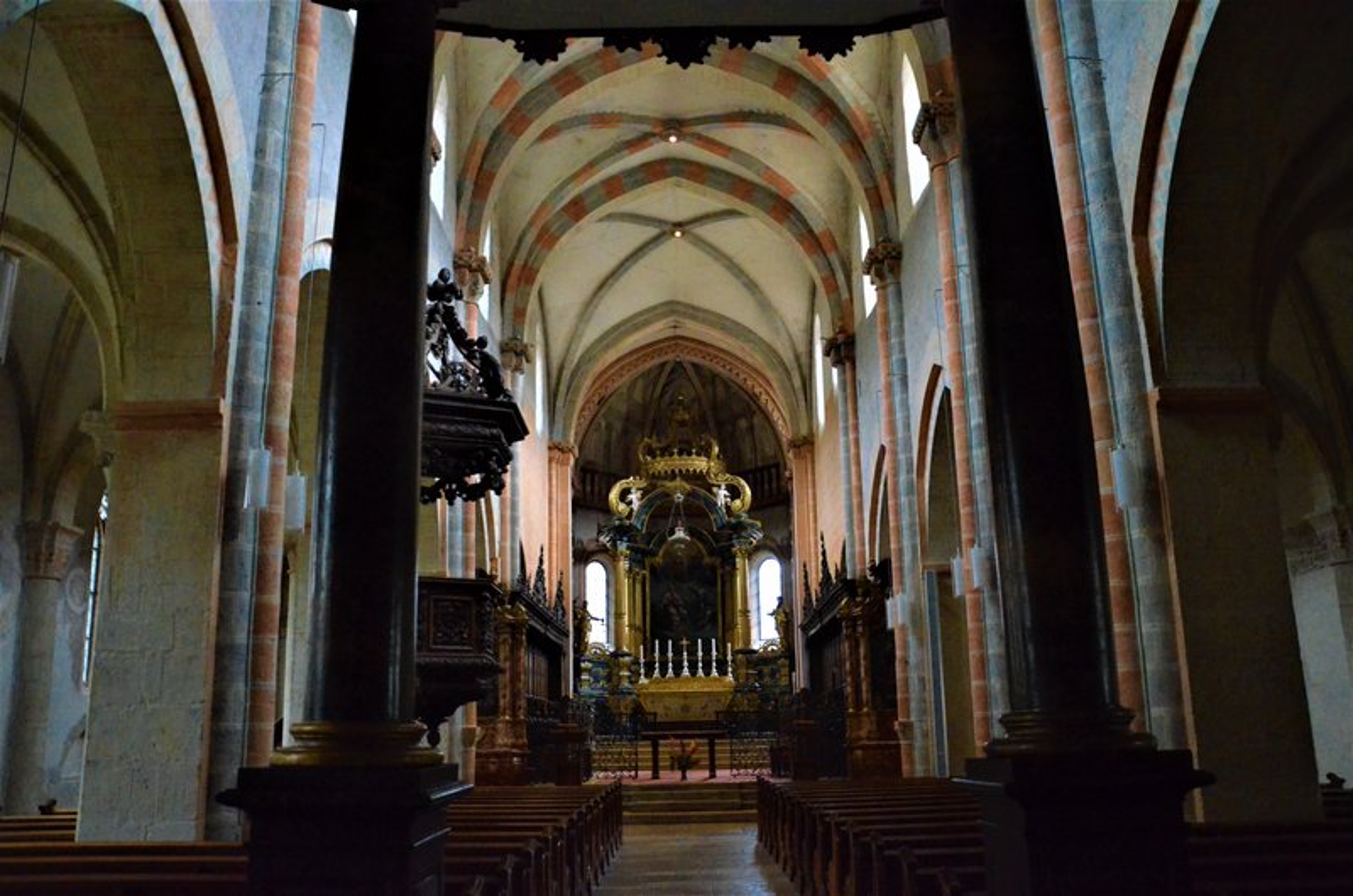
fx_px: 1013
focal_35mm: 27
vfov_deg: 47.7
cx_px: 676
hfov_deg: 67.5
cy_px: 448
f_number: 3.5
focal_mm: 18
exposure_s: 1/125
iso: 6400
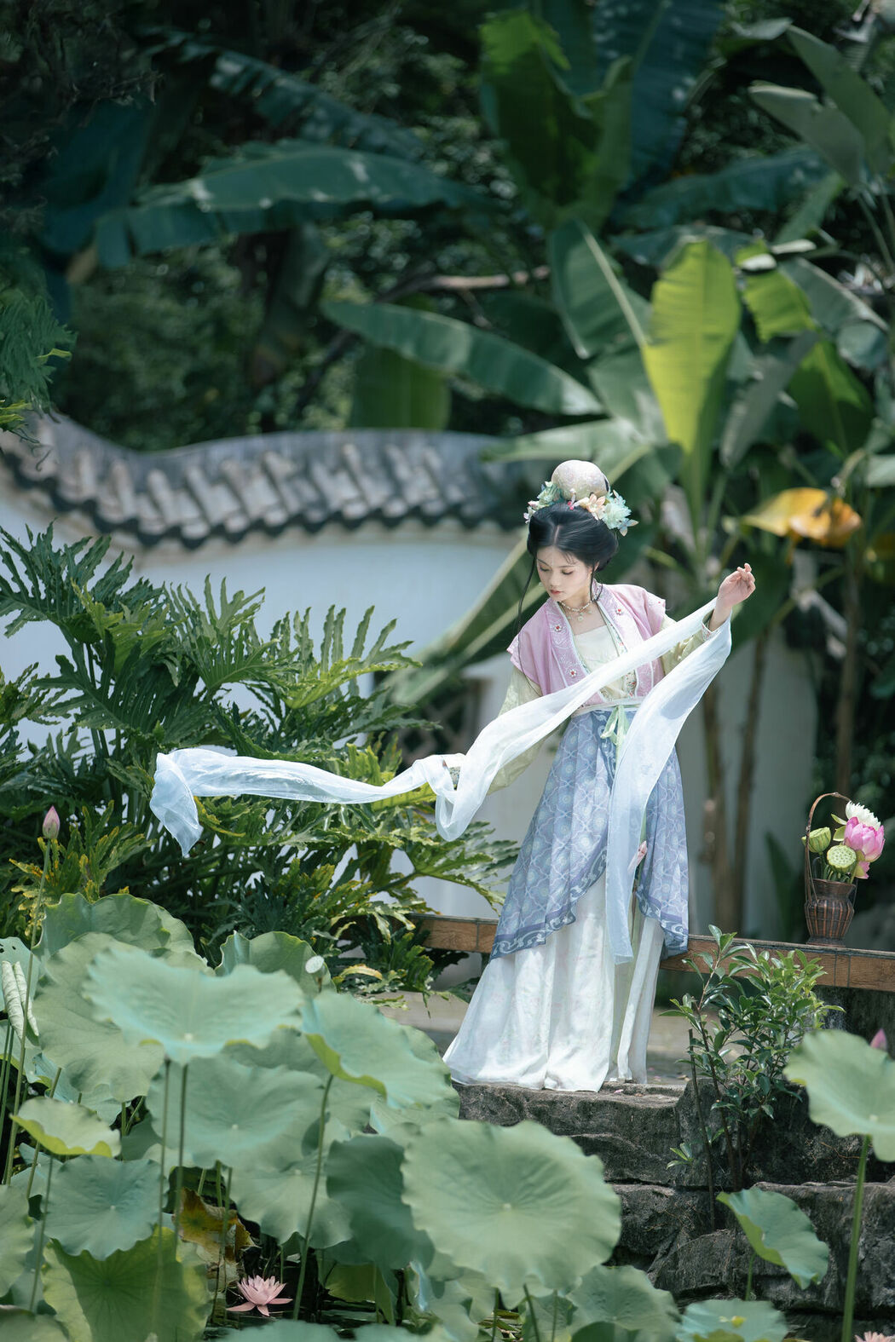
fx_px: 6787
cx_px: 448
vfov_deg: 11.3
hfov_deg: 7.5
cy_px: 671
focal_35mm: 182
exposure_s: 1/2000
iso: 125
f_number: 2.8
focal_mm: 182
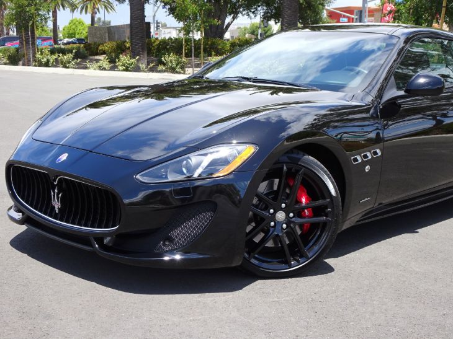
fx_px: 680
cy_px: 170
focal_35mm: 52
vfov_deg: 28.0
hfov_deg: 36.8
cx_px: 226
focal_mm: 8.84
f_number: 4.5
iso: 80
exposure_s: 1/250
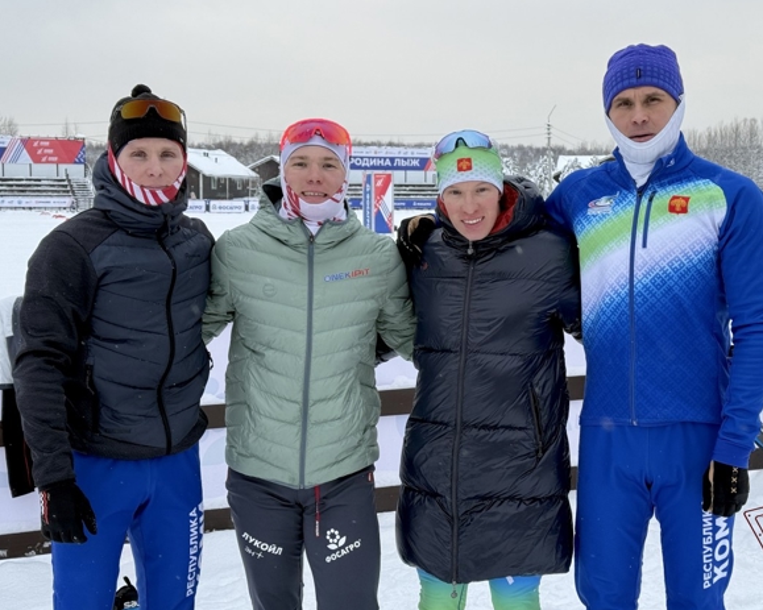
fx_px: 1219
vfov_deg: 28.1
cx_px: 404
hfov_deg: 34.7
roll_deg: +0.0
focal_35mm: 54
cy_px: 285
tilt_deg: -4.0
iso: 80
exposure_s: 1/434
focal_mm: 6.76
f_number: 1.78
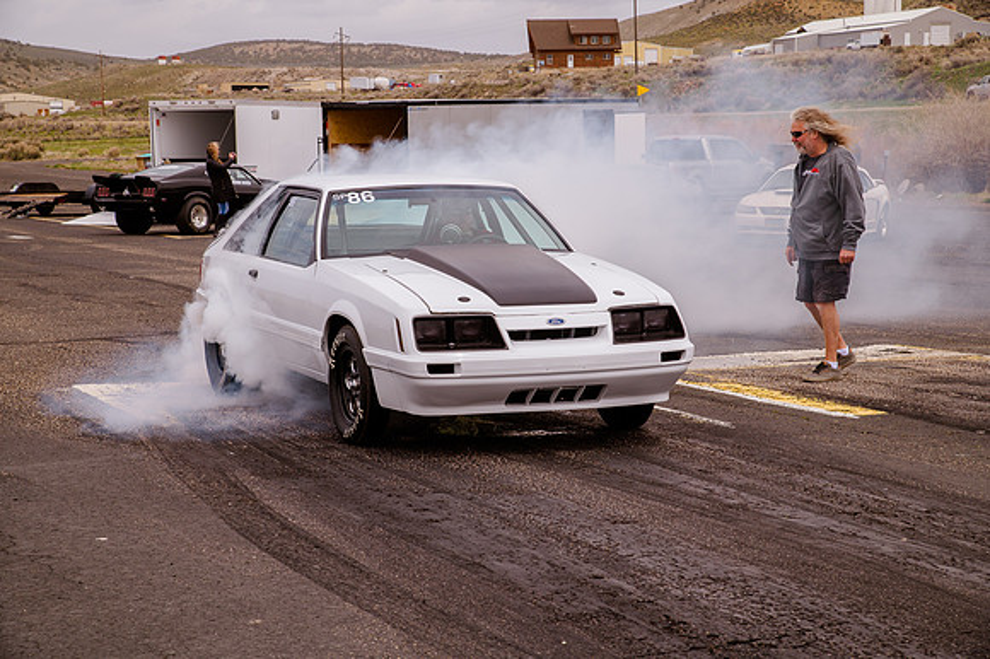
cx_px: 495
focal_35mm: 85
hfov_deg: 23.9
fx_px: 2336
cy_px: 330
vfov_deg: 16.1
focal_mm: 85
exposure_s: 1/320
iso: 200
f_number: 11
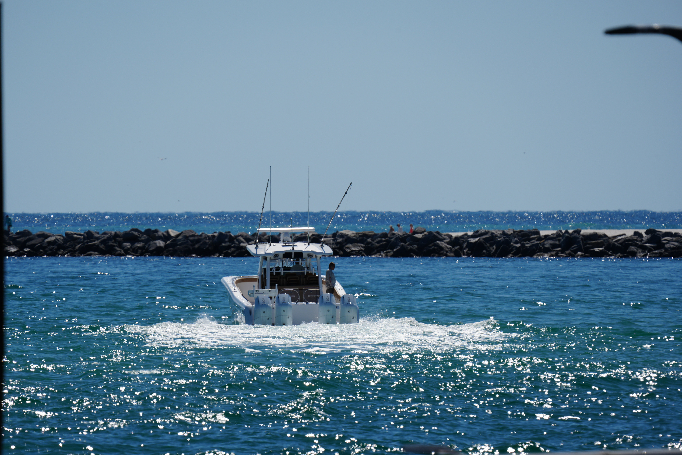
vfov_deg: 2.3
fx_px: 11366
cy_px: 228
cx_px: 341
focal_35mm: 600
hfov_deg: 3.4
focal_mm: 600
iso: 100
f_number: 9
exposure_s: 1/640
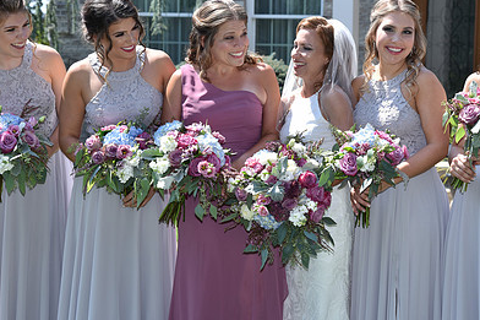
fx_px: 1479
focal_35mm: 111
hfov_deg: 18.4
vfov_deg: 12.3
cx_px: 315
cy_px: 165
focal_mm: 75
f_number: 5.6
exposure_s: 1/160
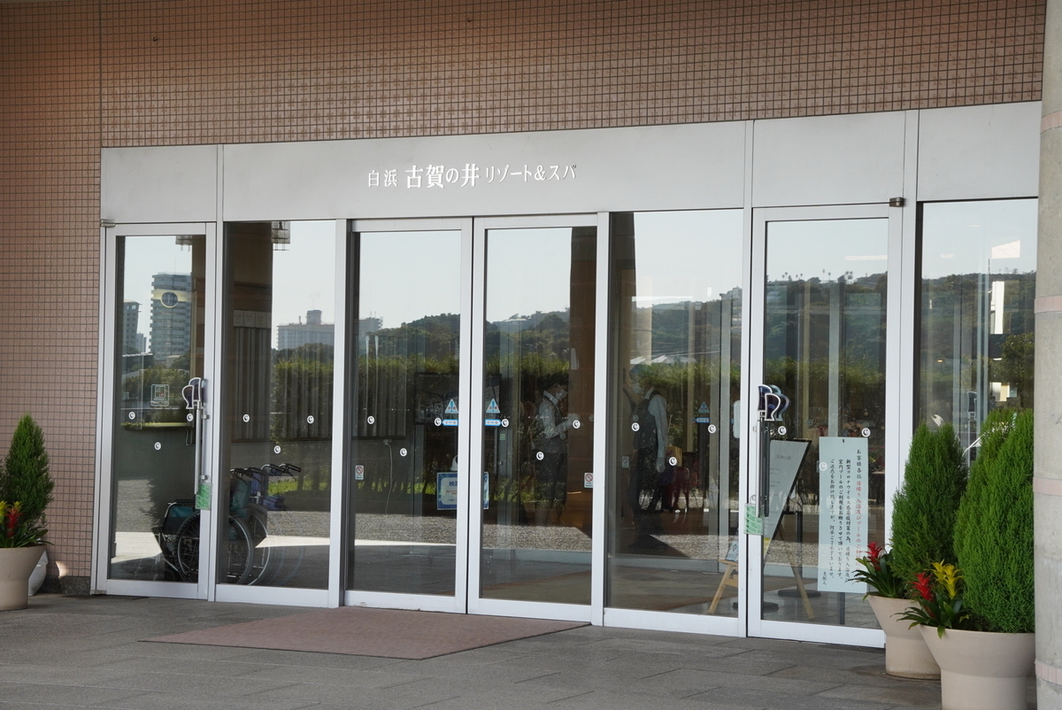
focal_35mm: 74
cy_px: 355
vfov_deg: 18.6
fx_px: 2170
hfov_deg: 27.5
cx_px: 531
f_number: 7.1
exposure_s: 1/320
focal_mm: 49
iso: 500
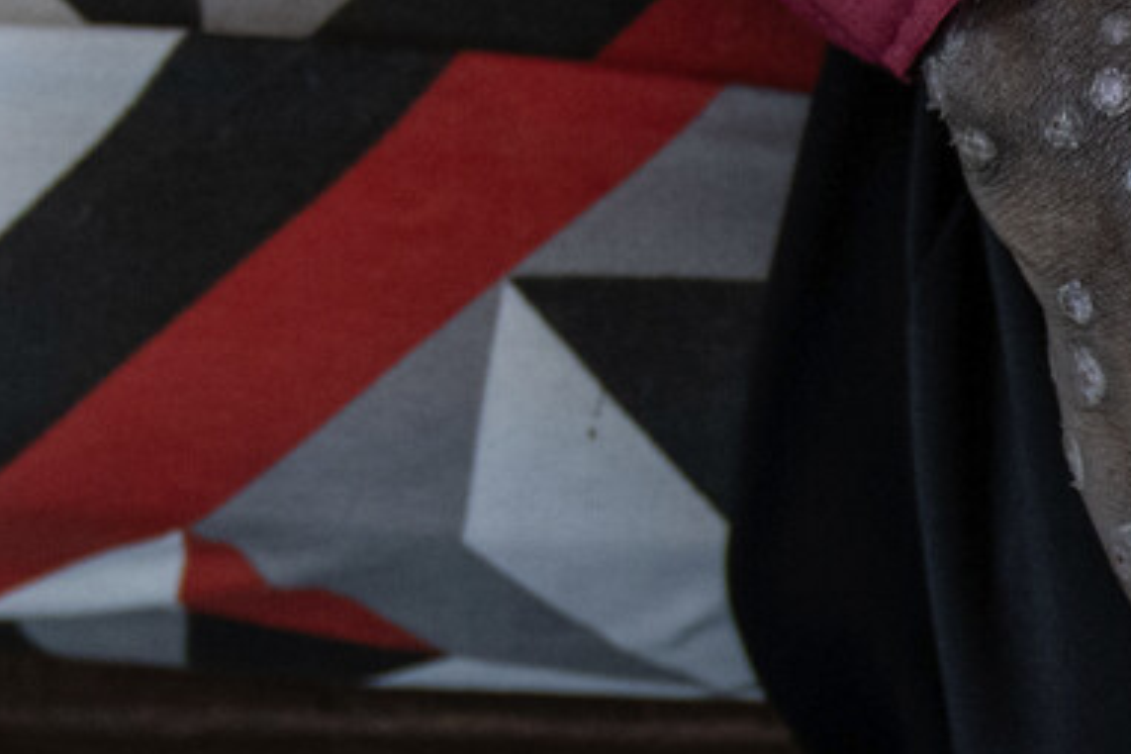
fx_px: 6063
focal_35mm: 193
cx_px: 1983
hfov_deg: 10.1
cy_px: 940
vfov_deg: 7.1
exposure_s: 1/50
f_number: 2.8
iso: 640
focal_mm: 31
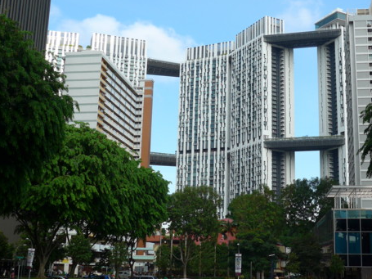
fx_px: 548
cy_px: 132
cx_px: 227
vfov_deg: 28.5
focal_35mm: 51
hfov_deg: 37.3
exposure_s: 1/640
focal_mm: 6
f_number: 2.8
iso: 80
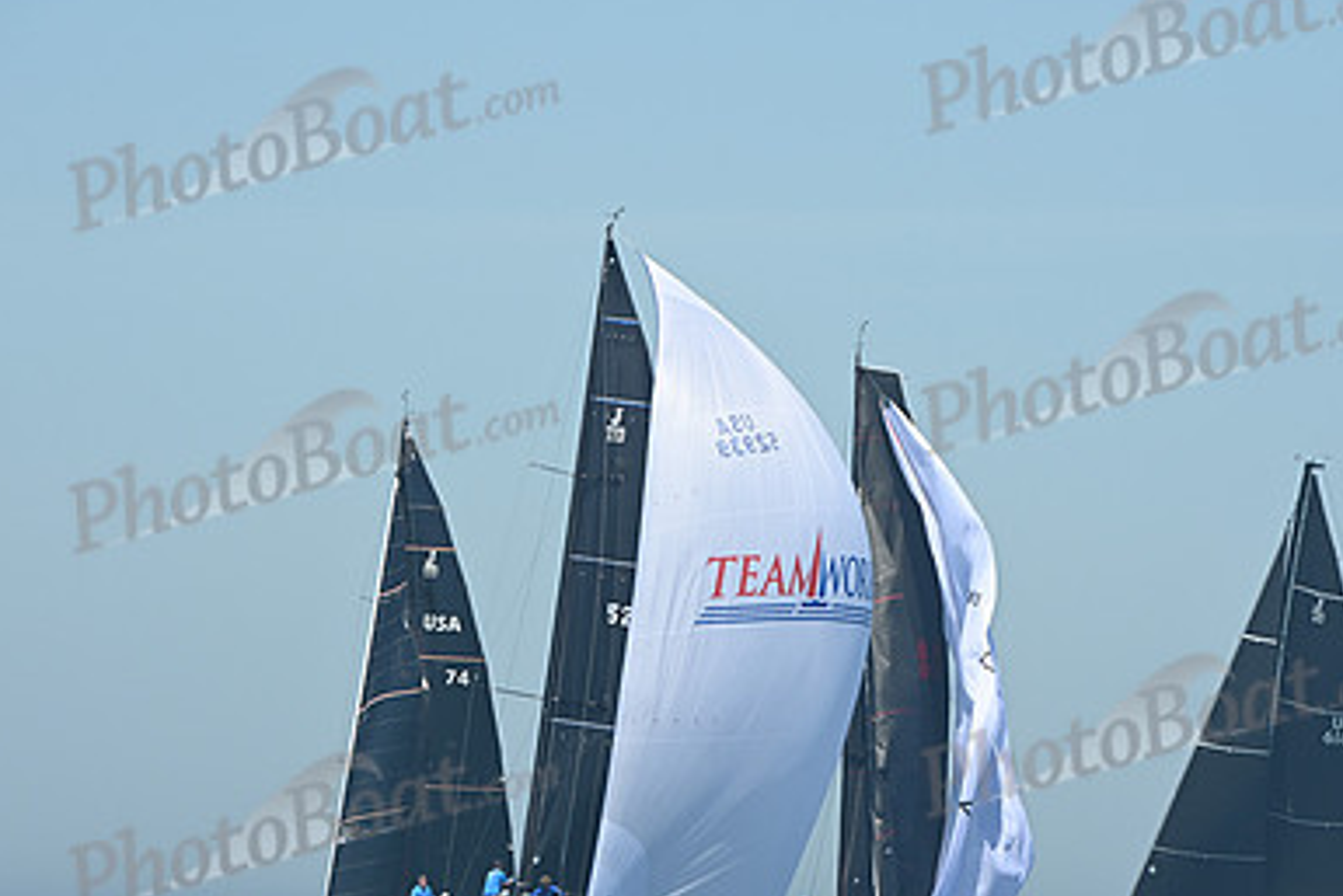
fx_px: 11233
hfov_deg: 6.8
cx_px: 743
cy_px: 594
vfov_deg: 4.6
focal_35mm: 301
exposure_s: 1/1000
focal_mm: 200
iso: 320
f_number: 8
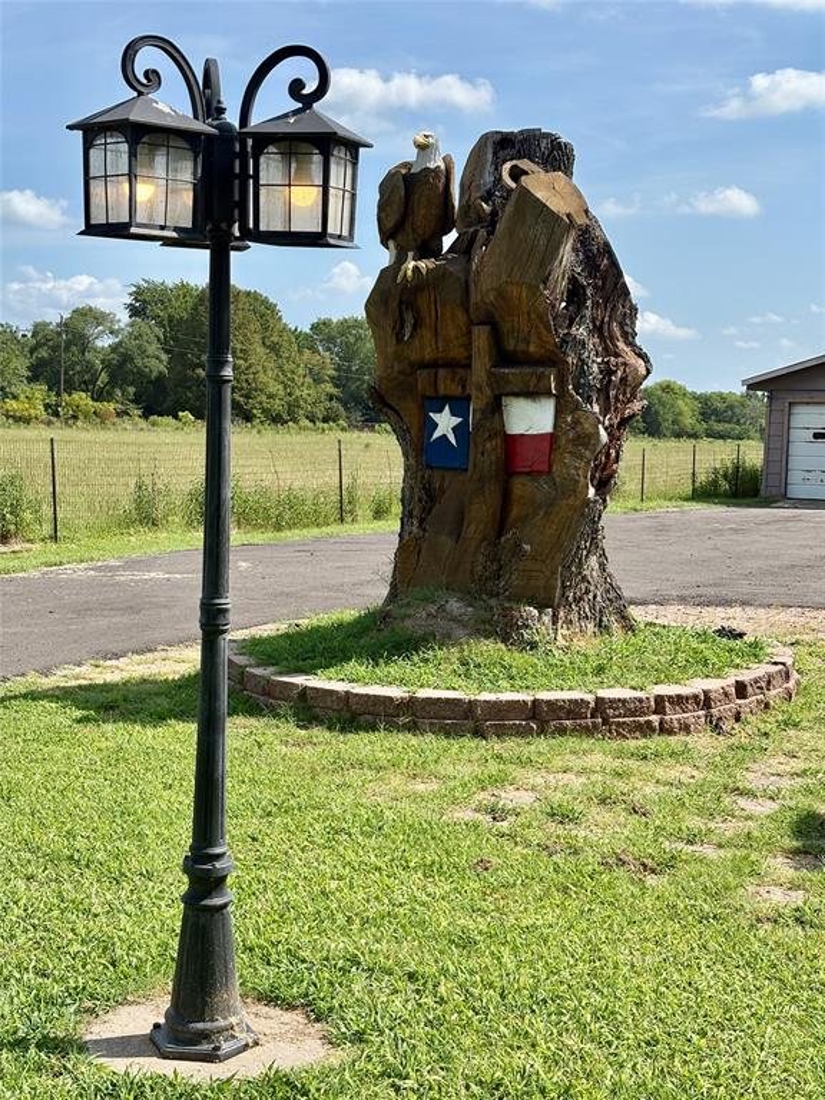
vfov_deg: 36.8
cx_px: 412
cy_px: 550
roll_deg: -1.6
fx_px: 1652
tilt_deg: -2.9
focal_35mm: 52
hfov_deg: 28.0
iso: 40
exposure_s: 1/2747
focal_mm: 5.96
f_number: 1.6
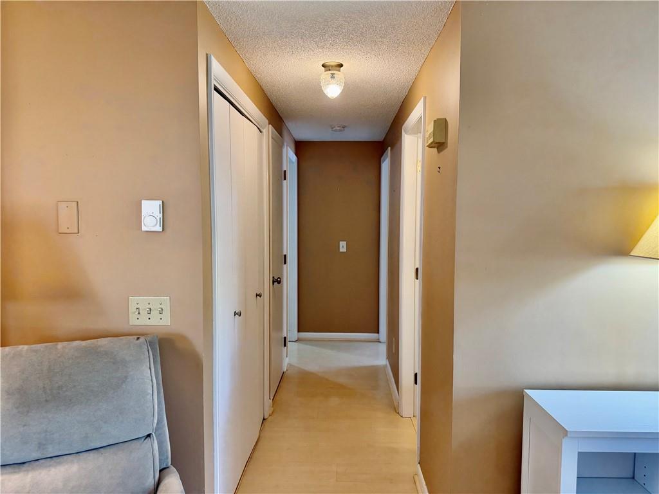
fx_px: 457
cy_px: 247
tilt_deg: -5.0
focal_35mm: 24
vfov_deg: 56.8
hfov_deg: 71.6
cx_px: 330
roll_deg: -0.4
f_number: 1.78
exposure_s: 1/120
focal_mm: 6.76
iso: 200
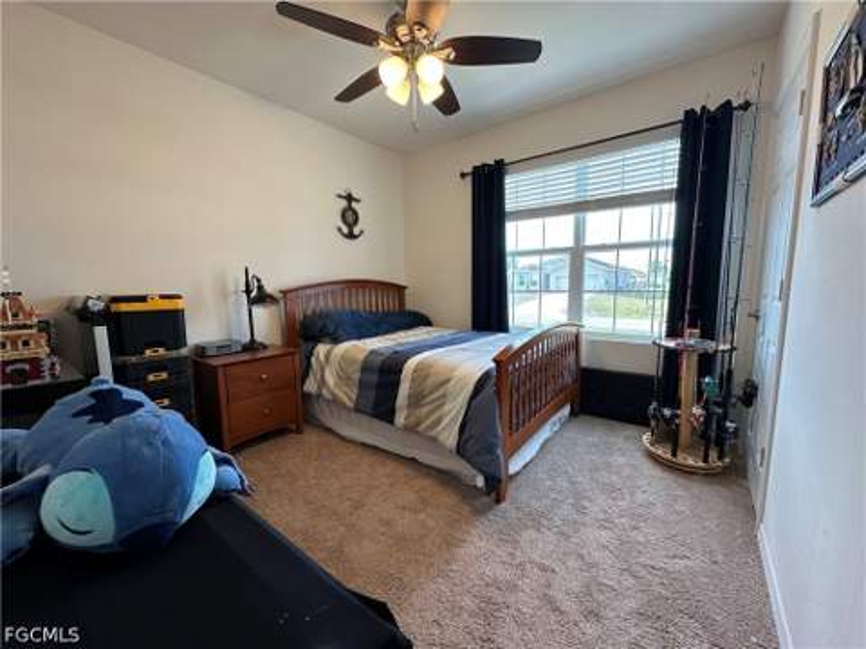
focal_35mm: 14
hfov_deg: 102.1
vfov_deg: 85.7
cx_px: 433
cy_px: 324
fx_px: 350
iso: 64
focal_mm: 2.22
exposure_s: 1/99
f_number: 2.2
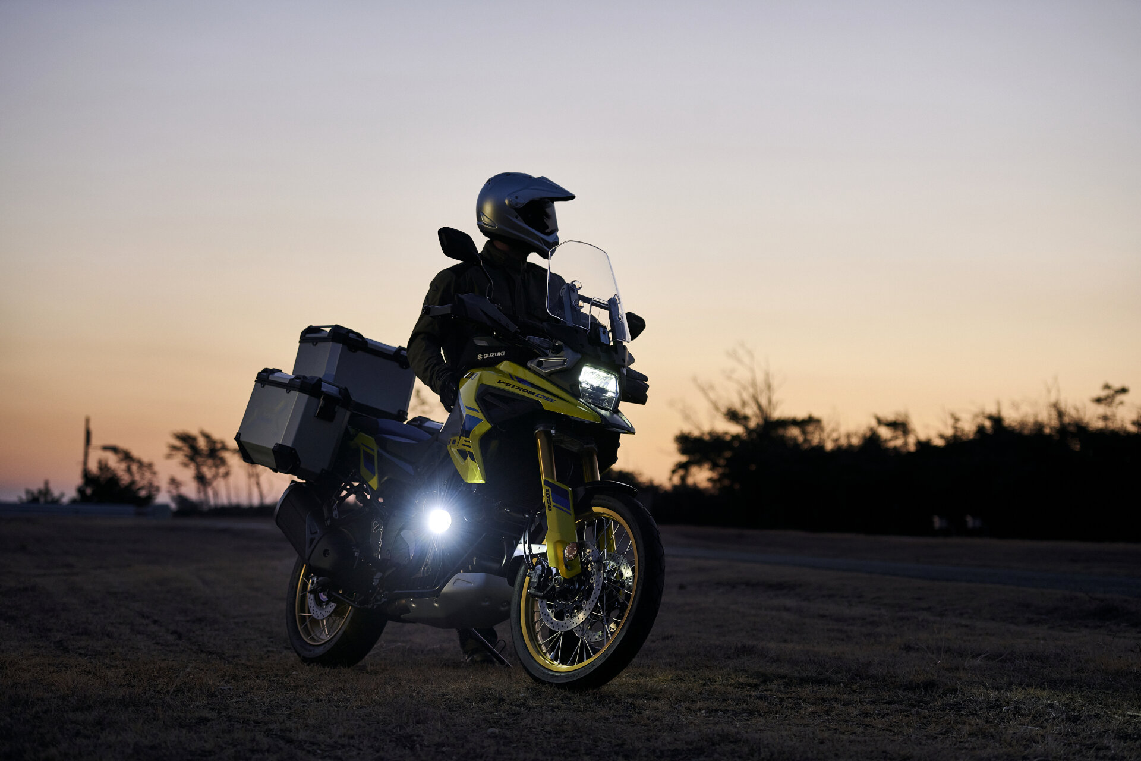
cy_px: 380
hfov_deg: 27.0
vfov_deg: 18.2
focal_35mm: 75
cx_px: 570
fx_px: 2377
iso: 320
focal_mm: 75
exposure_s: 1/200
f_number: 3.2
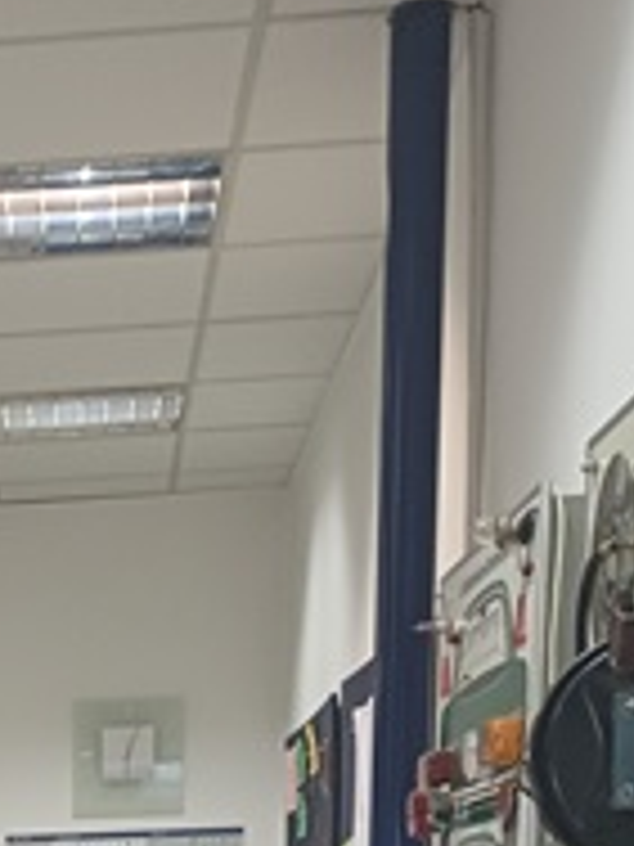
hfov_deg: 16.2
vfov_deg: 19.7
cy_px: 1296
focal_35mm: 85
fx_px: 2076
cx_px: -252
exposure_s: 1/50
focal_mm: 4.65
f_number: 1.8
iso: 400
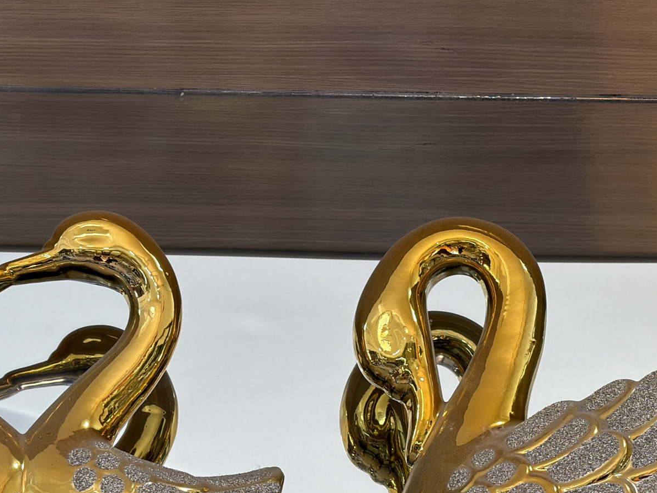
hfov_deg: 11.8
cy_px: 303
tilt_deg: +23.3
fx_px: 3189
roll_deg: +0.6
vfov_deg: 8.8
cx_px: 285
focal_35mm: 168
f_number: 2.8
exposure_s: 1/121
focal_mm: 16.89
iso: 64
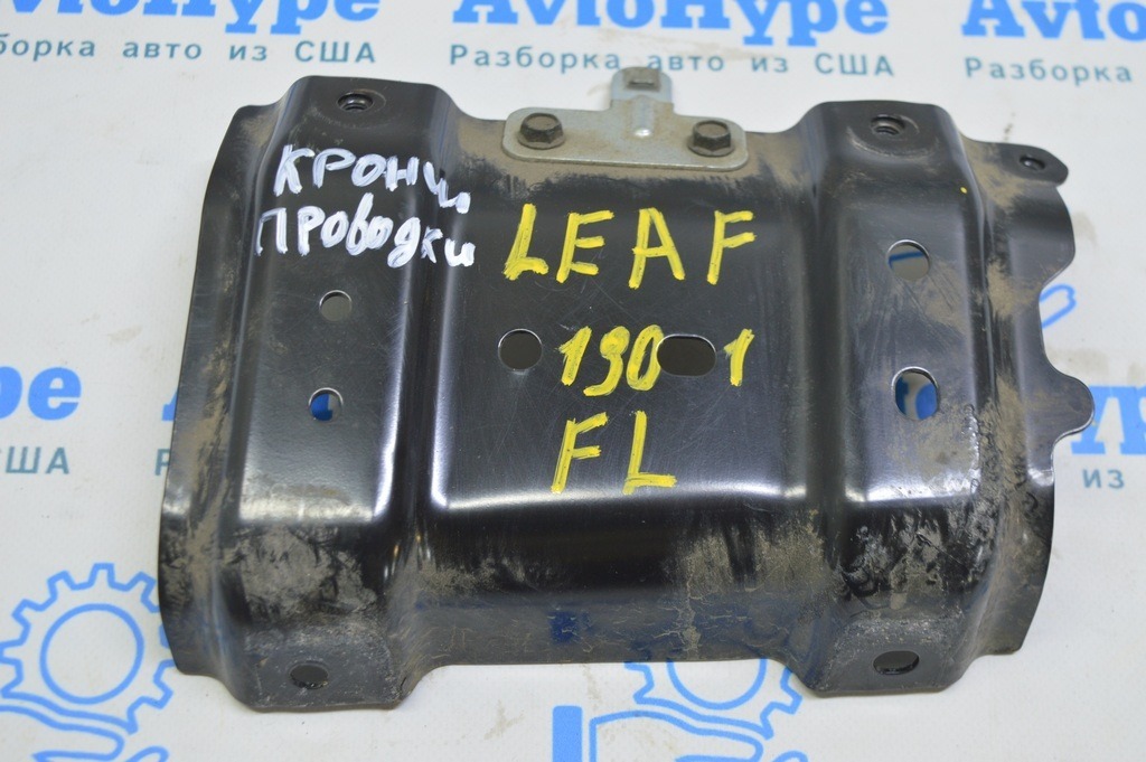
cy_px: 381
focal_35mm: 46
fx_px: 1479
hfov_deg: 42.4
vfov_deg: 28.9
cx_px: 573
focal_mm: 31
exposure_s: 1/20
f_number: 5.6
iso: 400
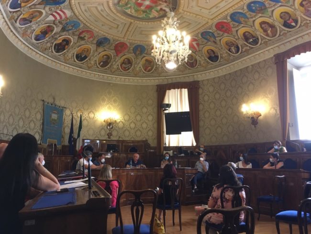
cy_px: 117
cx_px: 156
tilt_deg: +8.7
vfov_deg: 48.3
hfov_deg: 61.6
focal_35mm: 29
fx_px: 261
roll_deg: +1.5
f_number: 2.2
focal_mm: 4.15
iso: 200
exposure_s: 1/33
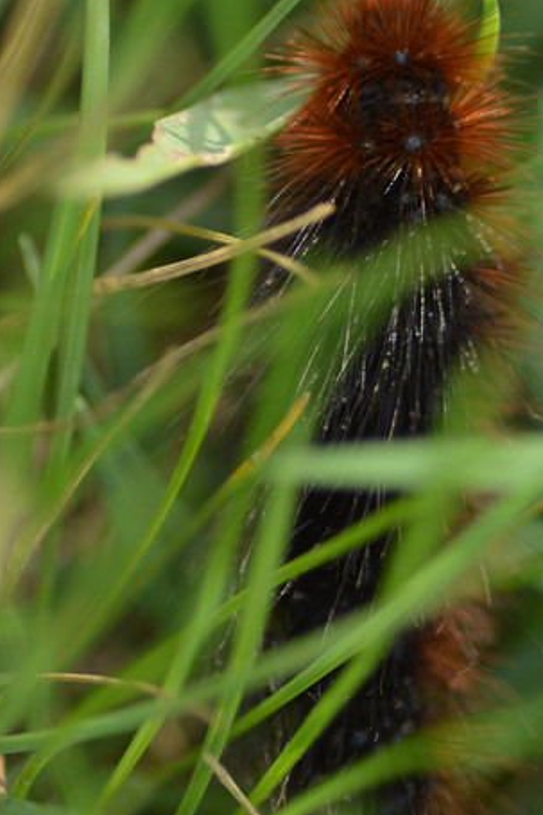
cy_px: 469
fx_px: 4777
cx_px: 375
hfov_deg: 6.5
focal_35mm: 211
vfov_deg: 9.8
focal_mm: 100
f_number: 3.5
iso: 100
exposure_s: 1/320
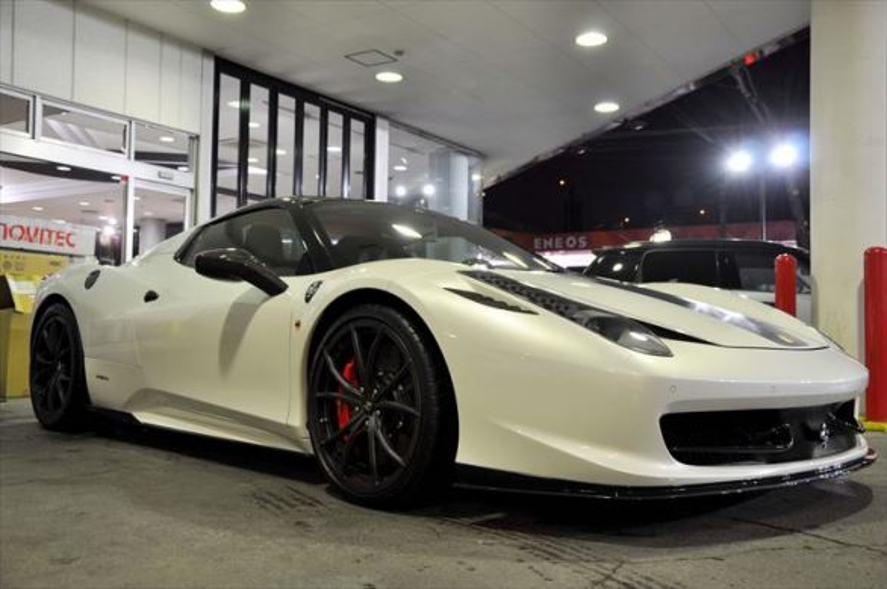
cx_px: 444
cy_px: 294
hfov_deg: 53.2
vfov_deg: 36.8
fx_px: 886
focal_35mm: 36
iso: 400
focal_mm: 24
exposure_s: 1/25
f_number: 5
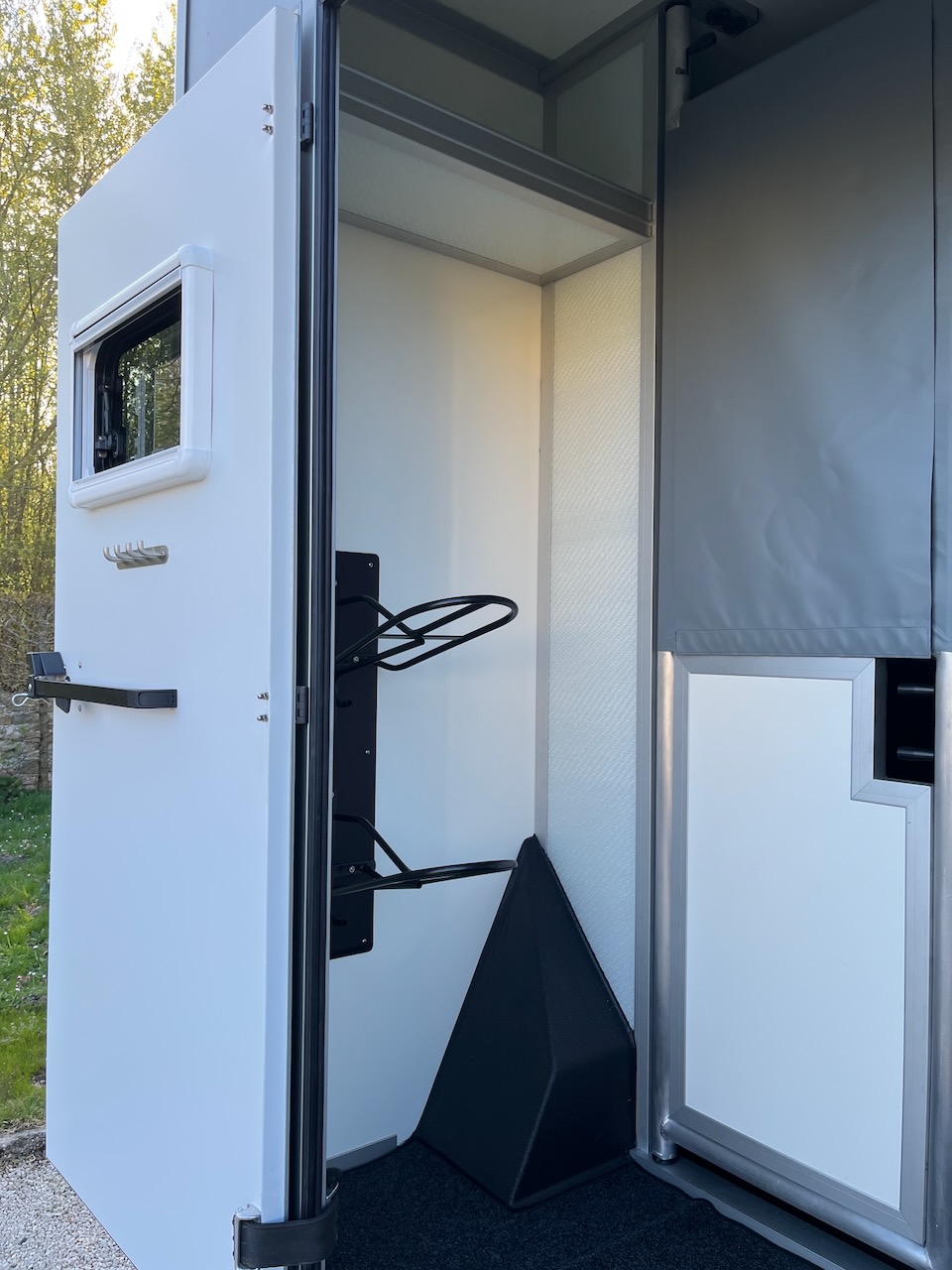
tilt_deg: -0.9
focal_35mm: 26
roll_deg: -1.1
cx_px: 476
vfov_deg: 67.3
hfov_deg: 53.1
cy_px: 635
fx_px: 953
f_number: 1.6
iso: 50
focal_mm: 5.1
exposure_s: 1/416
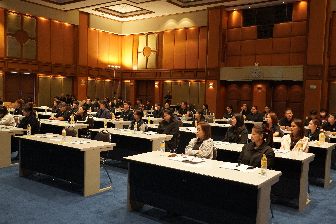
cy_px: 112
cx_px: 168
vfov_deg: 38.4
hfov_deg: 55.1
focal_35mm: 34
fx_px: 322
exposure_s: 1/160
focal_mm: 23
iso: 3200
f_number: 4
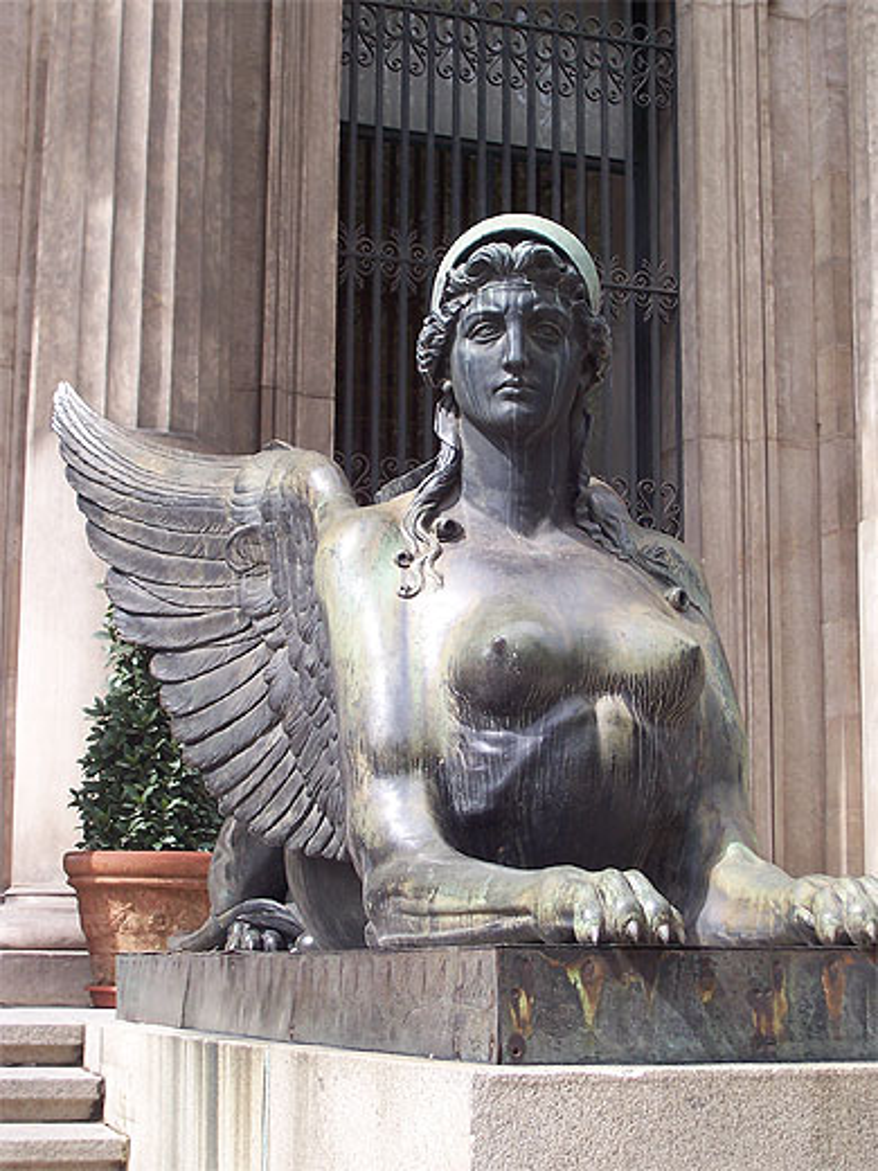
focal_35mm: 66
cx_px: 439
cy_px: 586
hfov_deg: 22.3
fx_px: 2232
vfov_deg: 29.4
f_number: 4
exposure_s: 1/350
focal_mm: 10.8
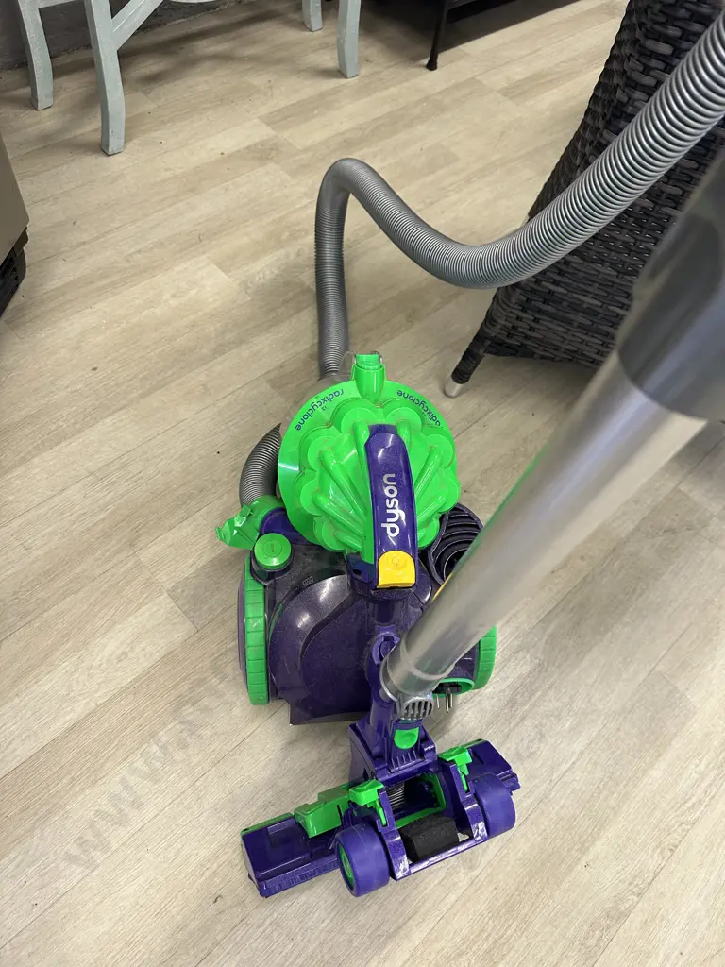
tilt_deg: -57.7
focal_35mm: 24
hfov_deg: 56.8
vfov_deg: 71.6
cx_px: 362
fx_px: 670
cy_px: 484
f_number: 1.78
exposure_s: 1/100
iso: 200
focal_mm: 6.86
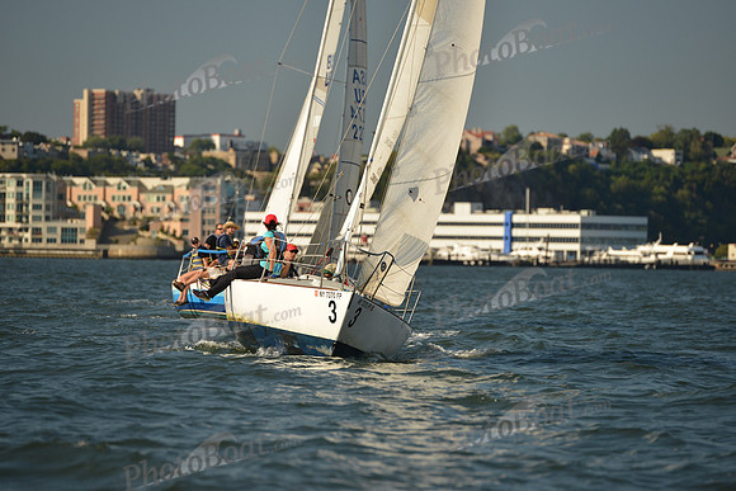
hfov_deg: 10.3
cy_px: 246
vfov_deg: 6.9
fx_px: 4090
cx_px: 368
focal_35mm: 200
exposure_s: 1/1250
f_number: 4.5
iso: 320
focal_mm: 200
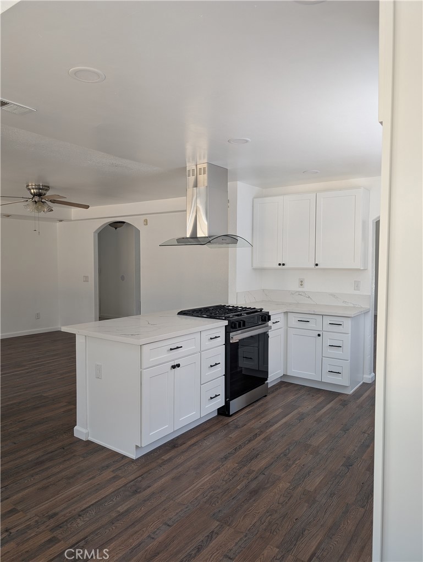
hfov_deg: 56.9
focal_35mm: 24
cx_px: 212
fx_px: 390
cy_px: 281
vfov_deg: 71.5
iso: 23
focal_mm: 6.9
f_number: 1.68
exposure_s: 1/54.2
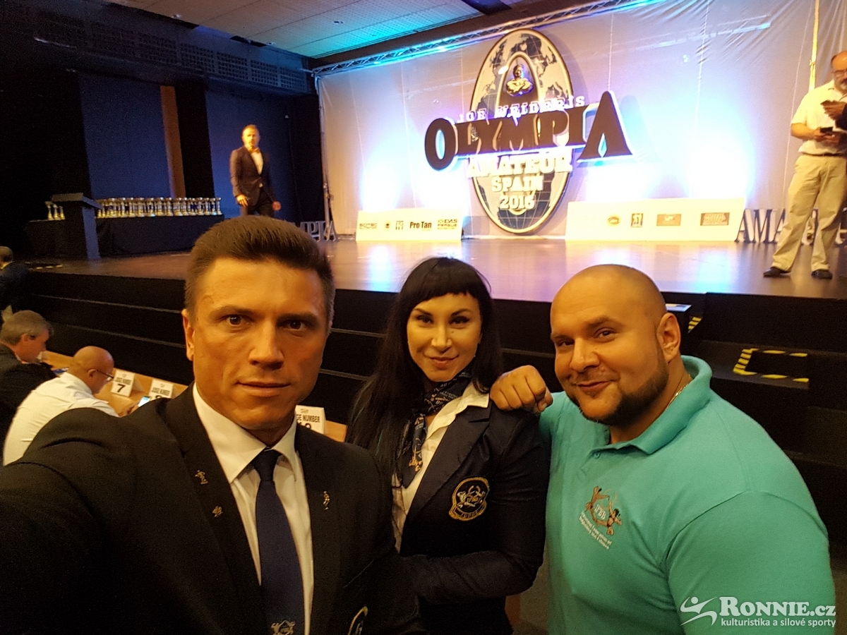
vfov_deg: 63.4
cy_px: 318
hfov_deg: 79.0
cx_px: 424
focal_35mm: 21
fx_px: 514
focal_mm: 2.1
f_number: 1.7
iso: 160
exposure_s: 1/17
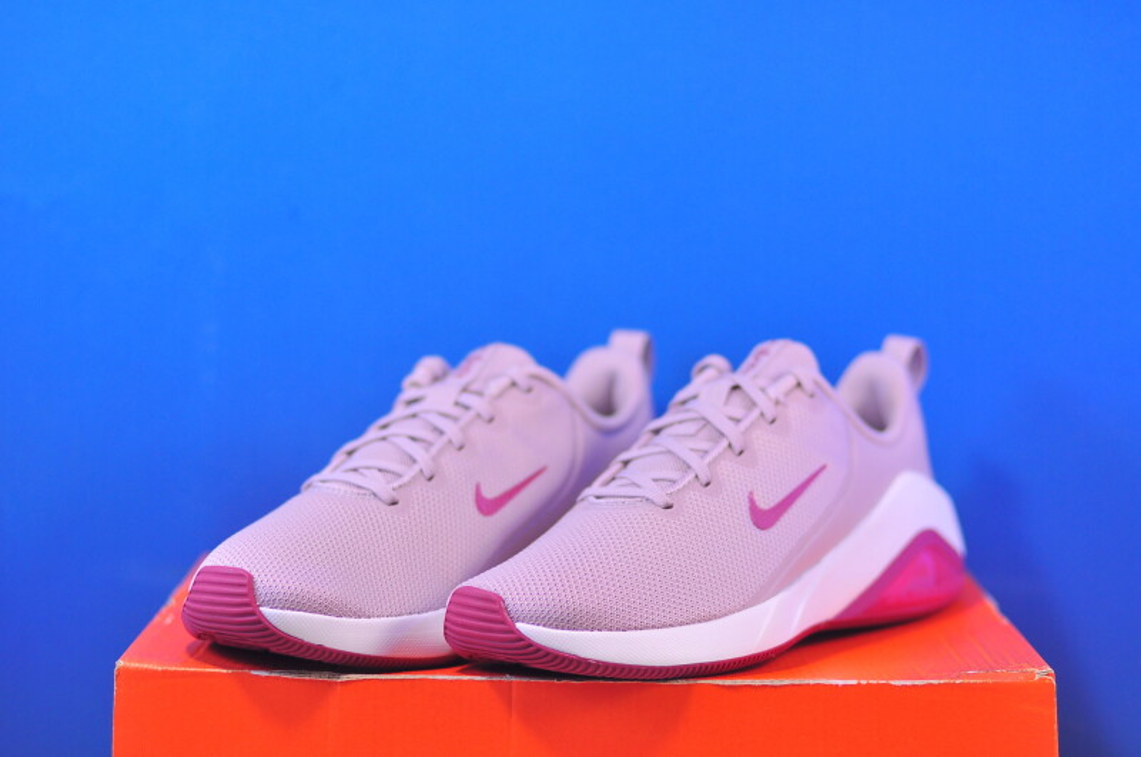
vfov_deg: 18.1
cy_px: 378
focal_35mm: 75
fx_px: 2374
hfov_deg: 27.0
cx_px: 570
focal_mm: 50
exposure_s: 1/320
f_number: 2.2
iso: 250
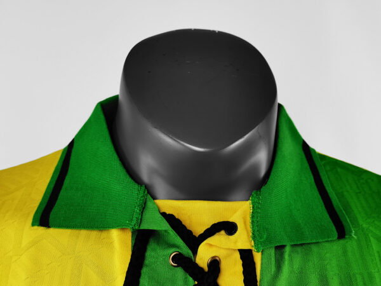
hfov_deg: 55.4
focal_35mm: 33
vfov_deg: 42.9
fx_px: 363
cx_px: 190
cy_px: 143
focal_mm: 5.58
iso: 160
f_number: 1.8
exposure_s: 1/100
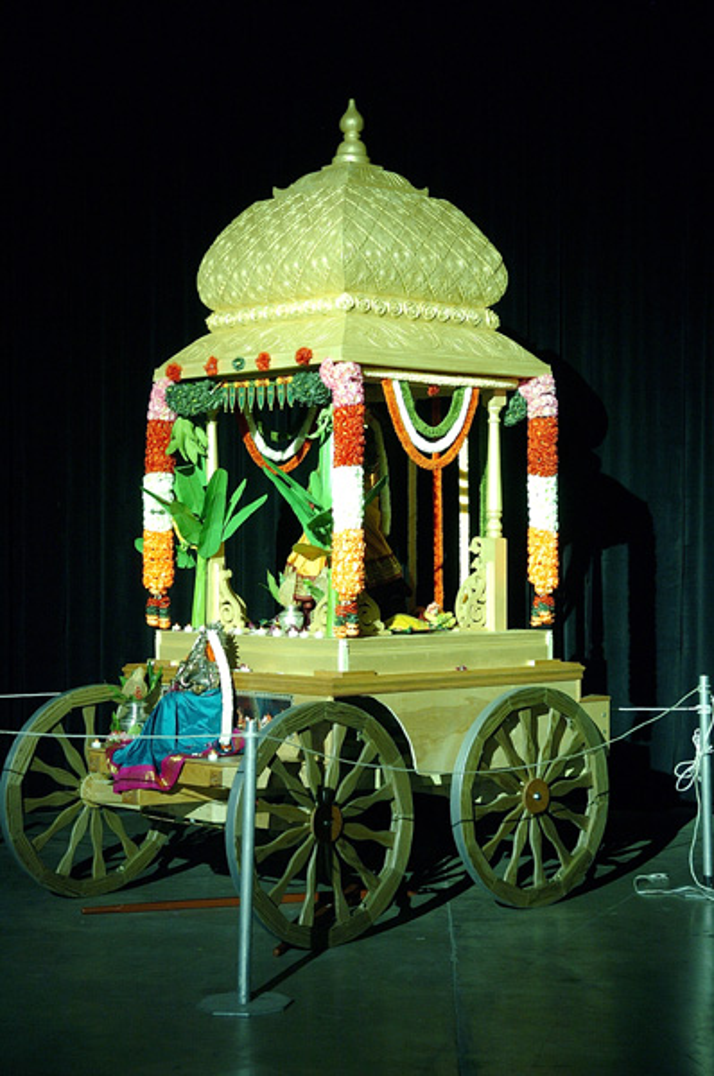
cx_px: 357
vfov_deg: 33.4
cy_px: 538
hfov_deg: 22.5
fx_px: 1791
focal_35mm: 60
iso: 400
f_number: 2.8
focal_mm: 40
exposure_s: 1/30
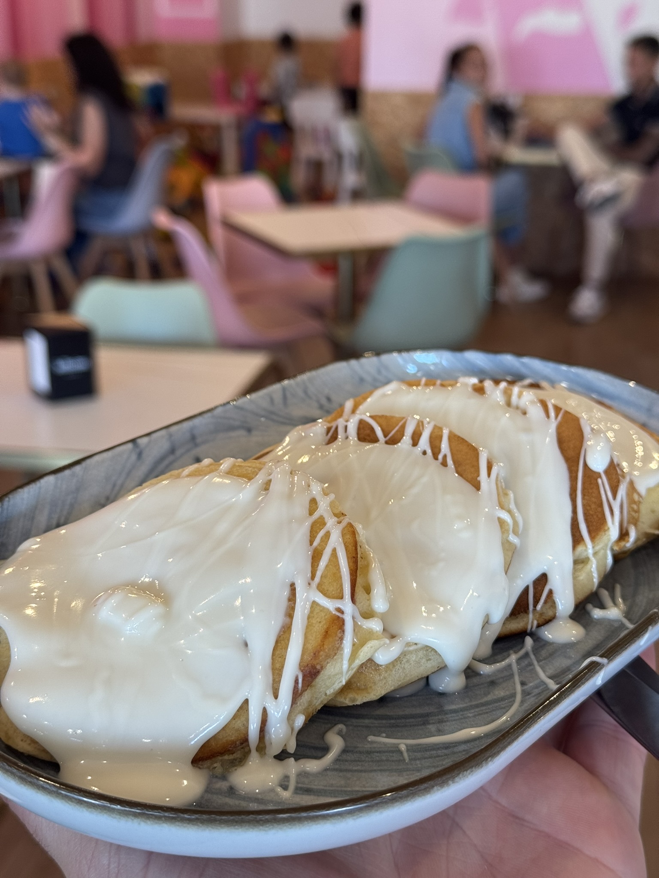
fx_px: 1218
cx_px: 330
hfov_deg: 30.3
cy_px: 439
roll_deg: +0.4
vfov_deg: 39.7
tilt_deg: -20.5
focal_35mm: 48
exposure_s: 1/100
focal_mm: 6.76
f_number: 1.78
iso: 80
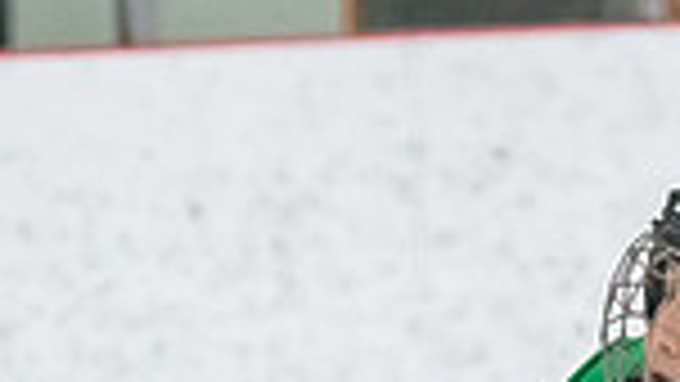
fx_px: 10676
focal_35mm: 592
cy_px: 805
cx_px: 682
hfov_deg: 3.6
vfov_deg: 2.0
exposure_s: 1/800
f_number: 2.8
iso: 4000
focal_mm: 100
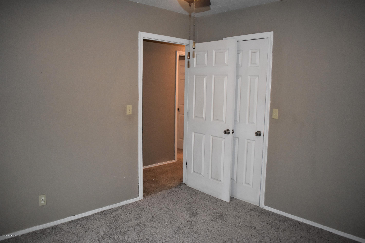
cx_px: 182
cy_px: 122
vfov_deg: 47.9
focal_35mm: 27
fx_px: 274
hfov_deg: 67.4
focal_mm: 18
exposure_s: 1/125
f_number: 3.5
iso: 1600
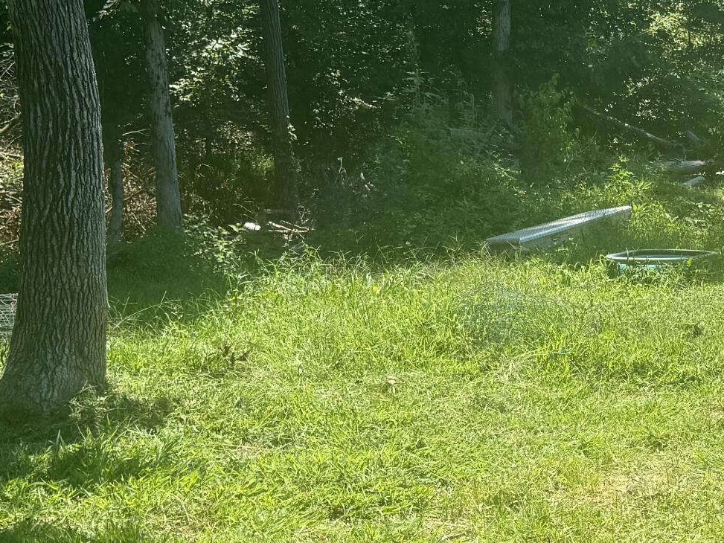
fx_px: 1548
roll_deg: +1.3
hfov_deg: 25.4
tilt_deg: -16.5
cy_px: 266
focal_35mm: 74
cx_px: 667
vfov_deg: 19.9
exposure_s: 1/1923
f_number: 1.78
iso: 80
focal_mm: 6.76
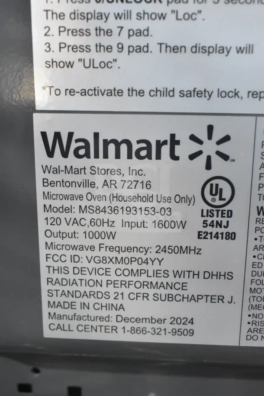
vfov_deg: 41.1
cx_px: 132
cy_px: 198
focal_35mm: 48
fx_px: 528
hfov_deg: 28.1
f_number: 5.6
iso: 6400
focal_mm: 32
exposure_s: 1/125
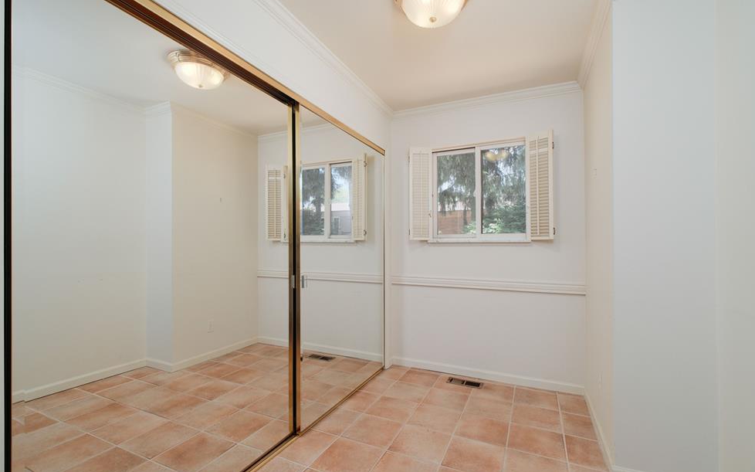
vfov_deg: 71.2
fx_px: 329
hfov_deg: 97.8
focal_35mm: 16
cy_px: 251
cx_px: 381
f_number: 7.1
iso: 500
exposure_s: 1/125
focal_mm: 10
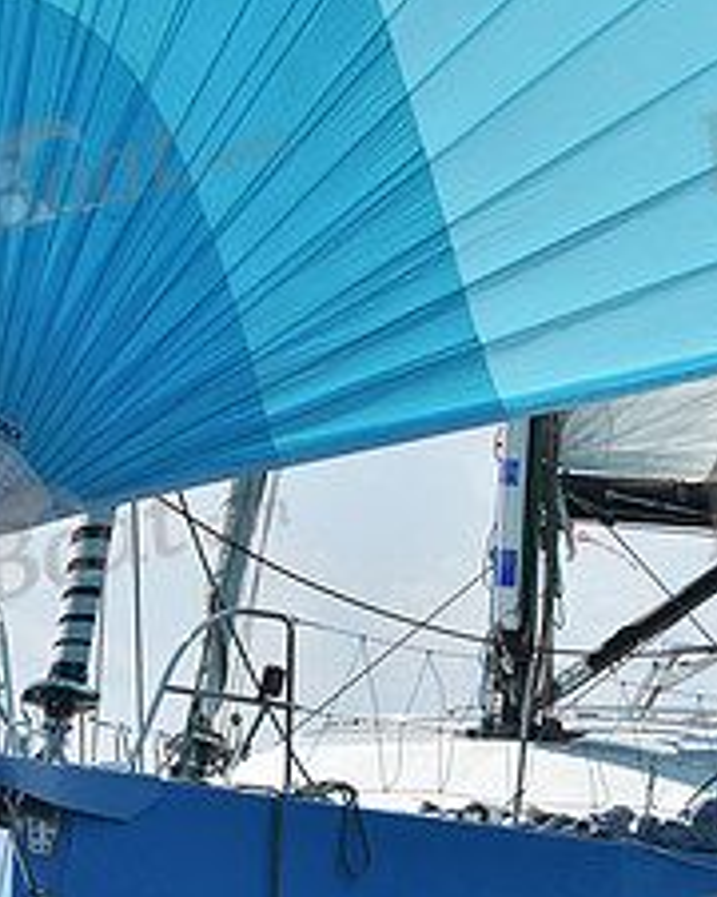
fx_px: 8037
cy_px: 720
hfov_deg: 5.1
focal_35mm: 303
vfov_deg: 6.4
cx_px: 498
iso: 320
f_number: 8
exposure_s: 1/1250
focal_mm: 125
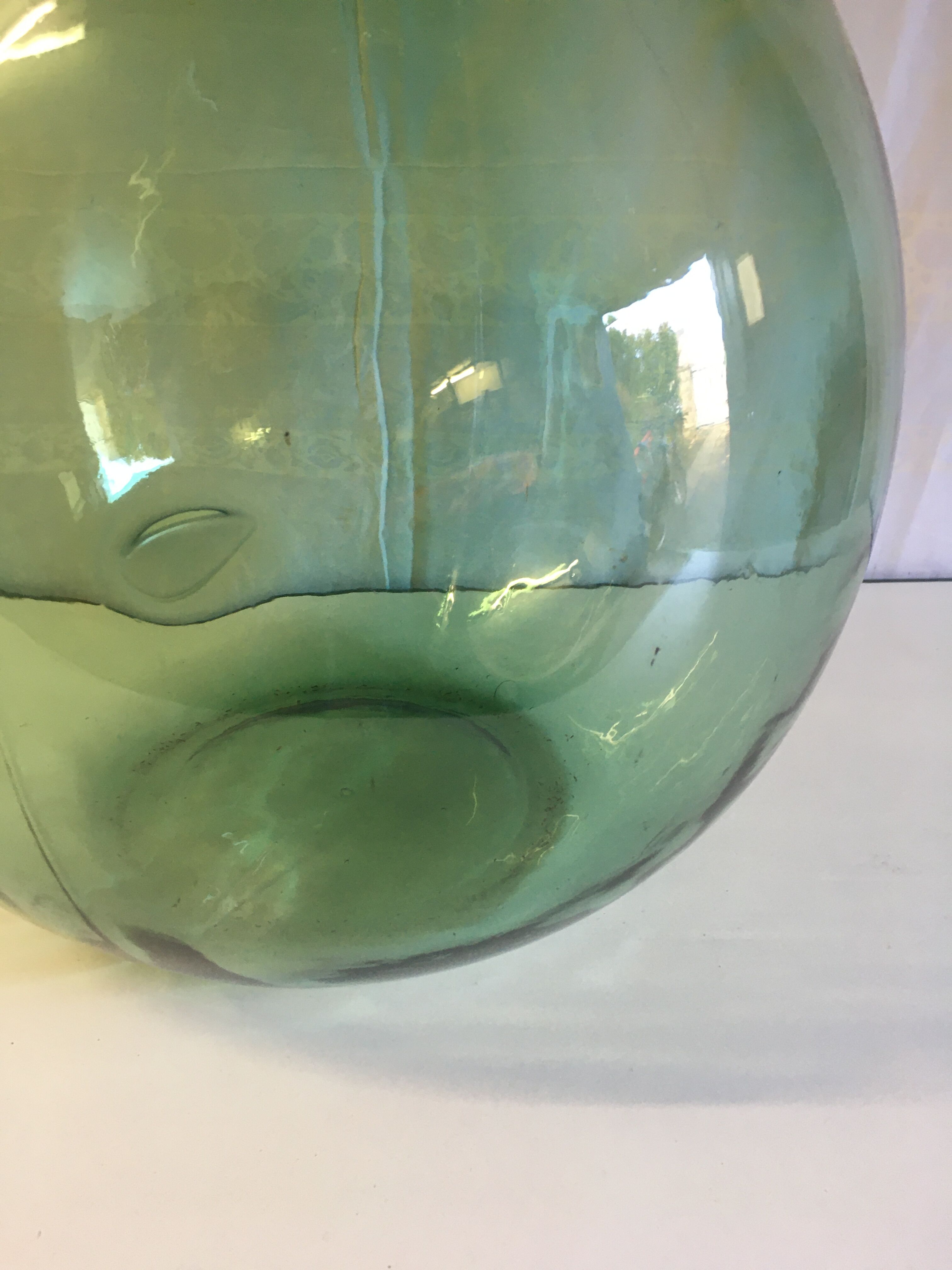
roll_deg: -0.2
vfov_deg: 61.7
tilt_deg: -27.3
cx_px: 476
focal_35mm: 29
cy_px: 635
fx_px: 1063
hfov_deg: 48.2
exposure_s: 1/33
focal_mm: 4.15
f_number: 2.2
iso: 80
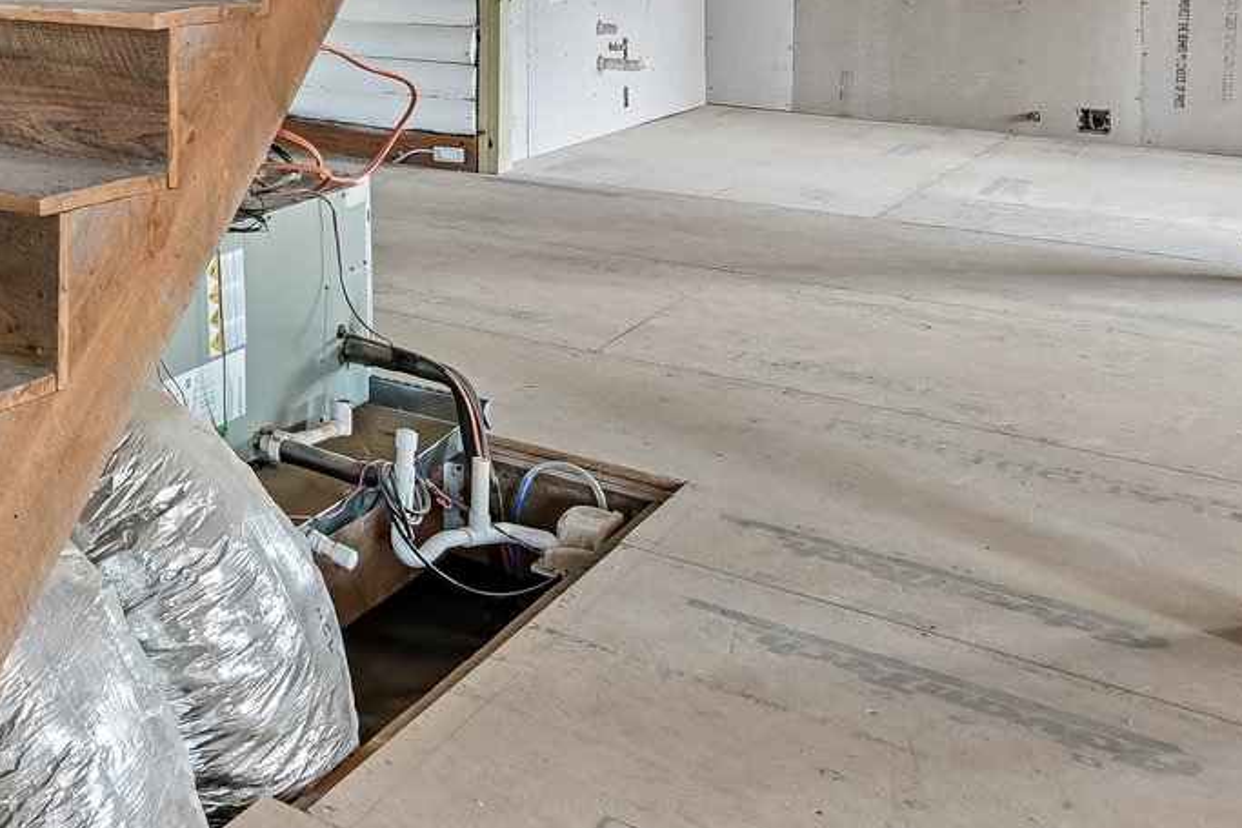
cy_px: -85
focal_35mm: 42
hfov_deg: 32.7
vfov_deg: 28.9
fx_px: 1449
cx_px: -422
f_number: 8
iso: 400
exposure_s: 1/4
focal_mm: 14
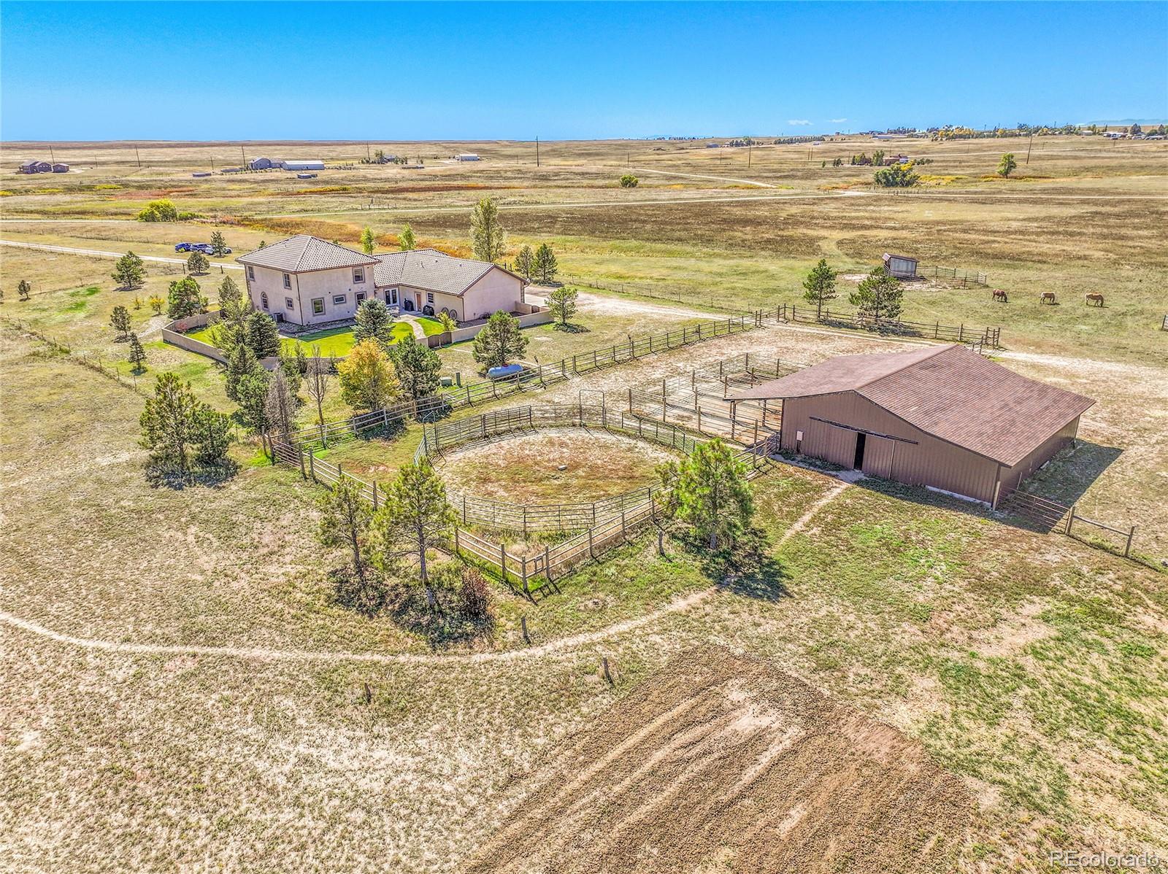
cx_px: 584
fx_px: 809
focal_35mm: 24
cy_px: 437
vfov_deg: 56.8
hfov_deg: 71.6
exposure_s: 1/2500
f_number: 2.8
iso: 190
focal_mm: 12.29
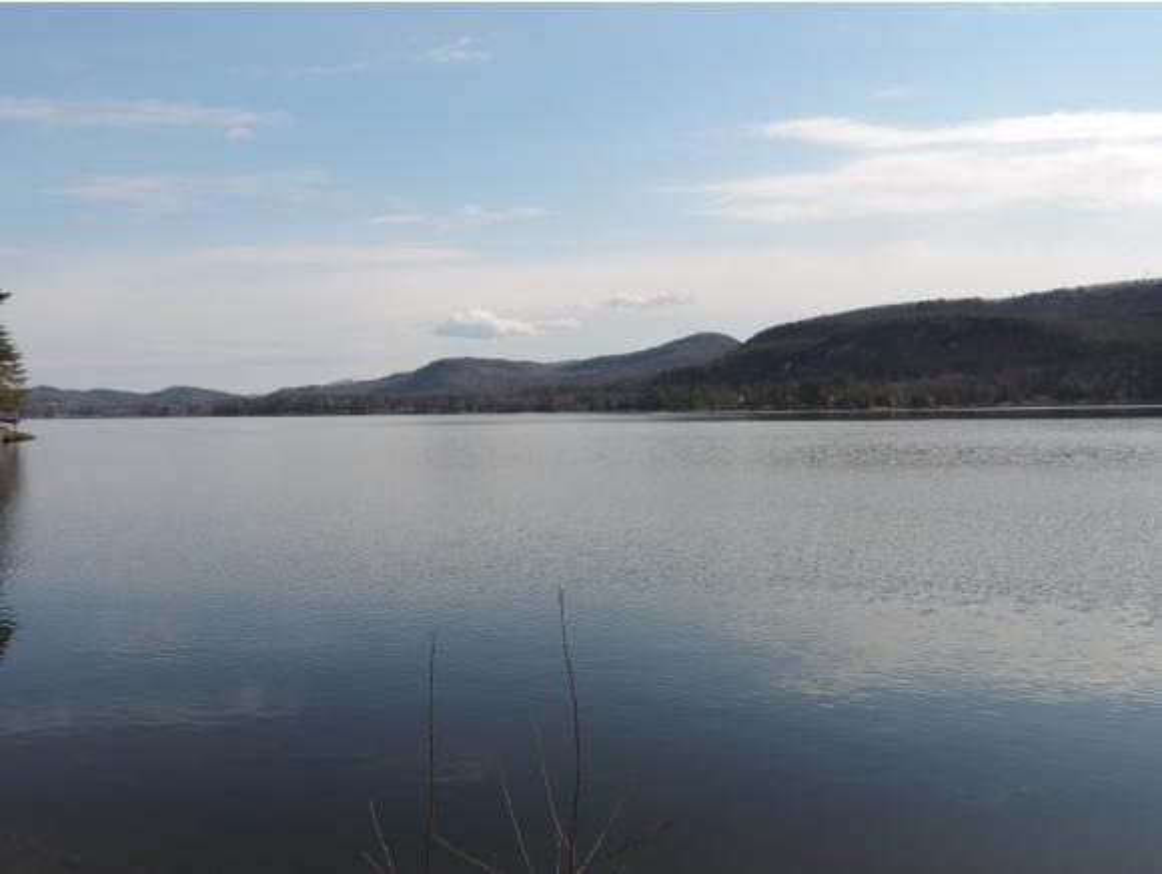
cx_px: 581
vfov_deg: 46.9
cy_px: 437
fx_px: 1008
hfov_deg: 59.9
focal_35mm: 30
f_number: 3.1
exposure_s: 1/1250
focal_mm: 5.3
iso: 80
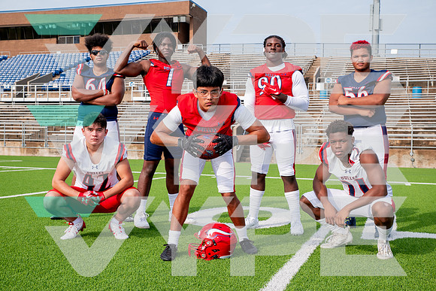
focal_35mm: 42
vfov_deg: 31.9
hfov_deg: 46.4
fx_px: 509
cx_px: 218
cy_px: 146
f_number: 7.1
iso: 125
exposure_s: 1/320
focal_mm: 42
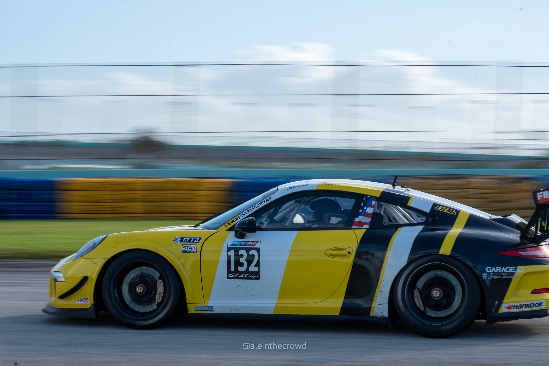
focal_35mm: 105
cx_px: 274
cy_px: 183
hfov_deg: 19.5
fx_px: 1601
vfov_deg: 13.0
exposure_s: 1/80
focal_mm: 70
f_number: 18
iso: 100
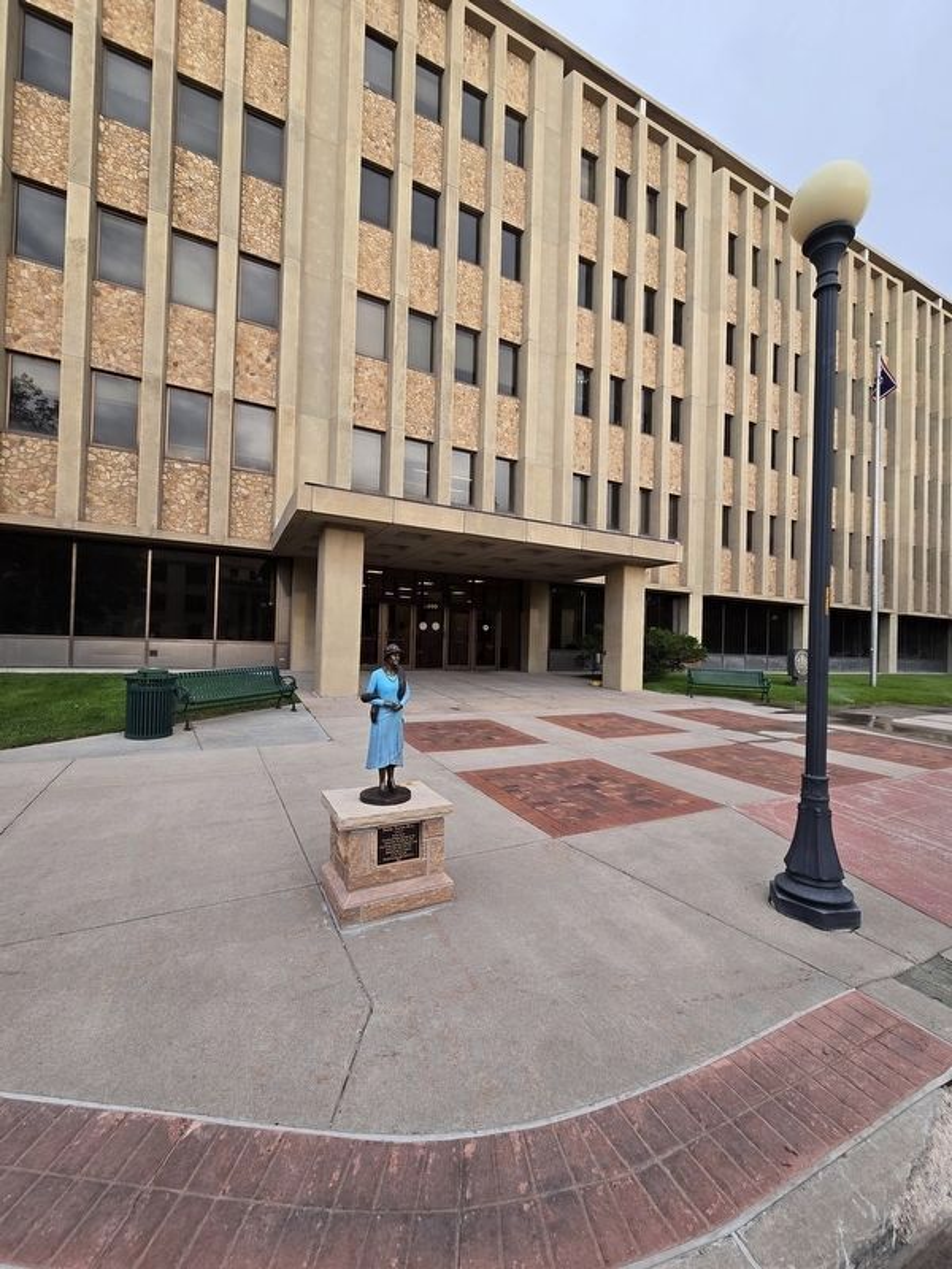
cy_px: 634
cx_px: 476
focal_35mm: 13
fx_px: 477
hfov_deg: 89.9
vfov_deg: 106.2
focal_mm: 2.2
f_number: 2.2
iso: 50
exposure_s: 1/276
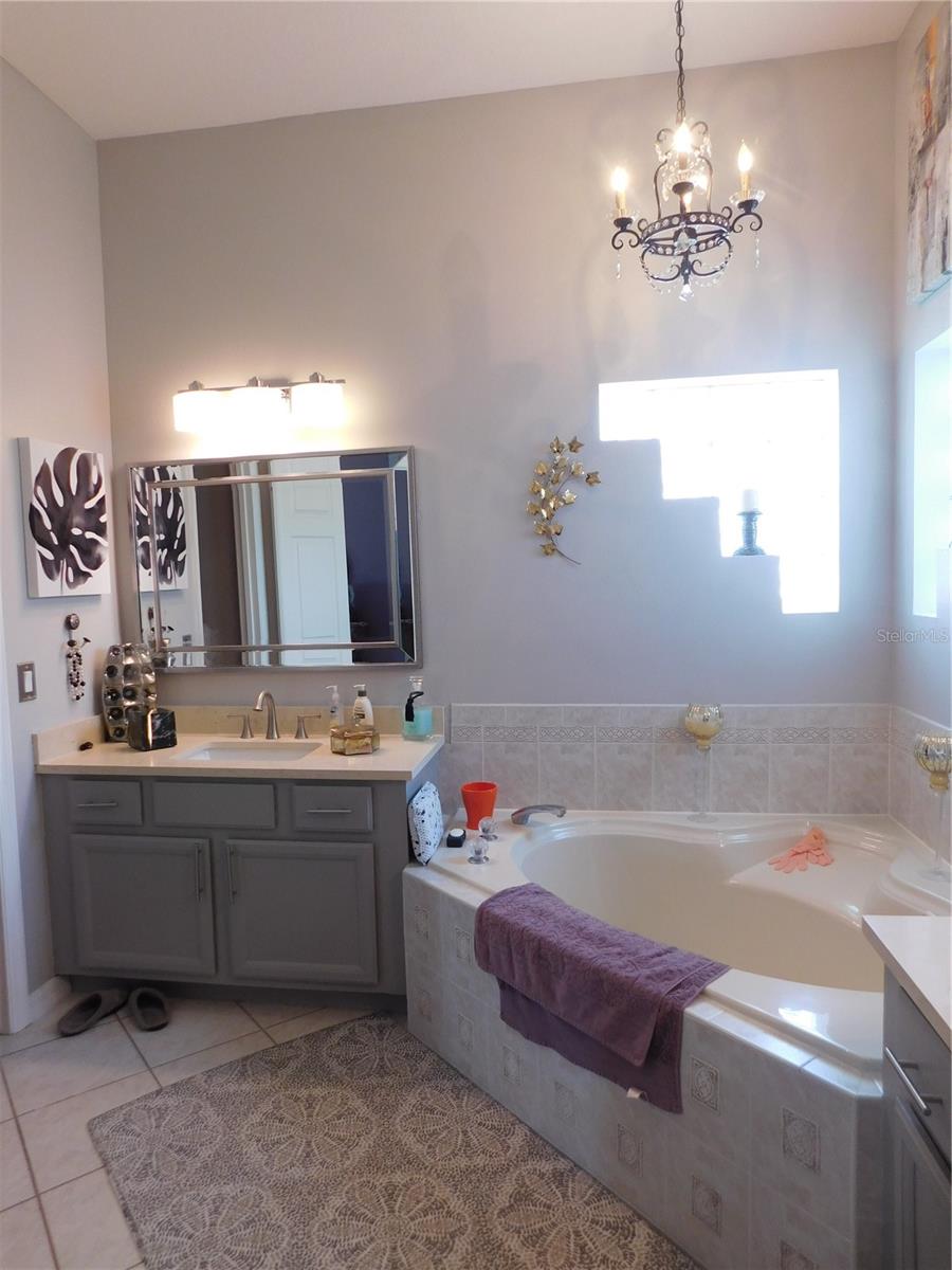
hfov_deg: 58.9
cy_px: 635
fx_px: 843
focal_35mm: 23
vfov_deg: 73.9
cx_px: 476
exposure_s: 1/30
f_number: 3
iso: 140
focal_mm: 4
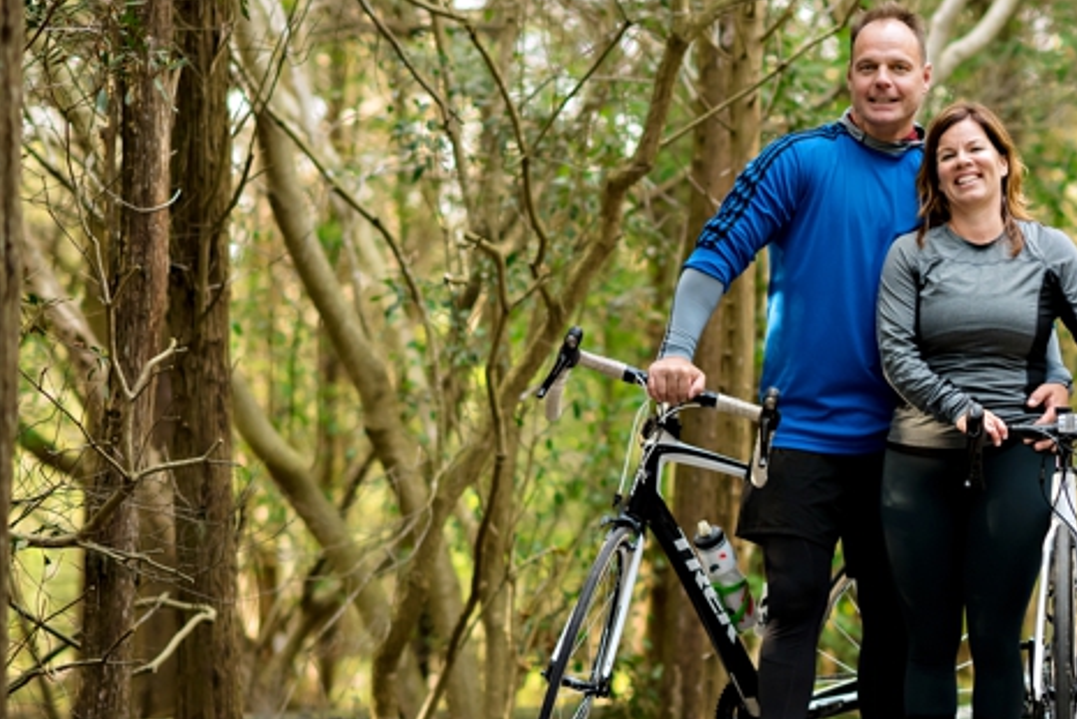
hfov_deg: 12.5
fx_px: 4908
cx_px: 860
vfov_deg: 8.4
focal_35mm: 164
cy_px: 380
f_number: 2
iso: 800
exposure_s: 1/1000
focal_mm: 85
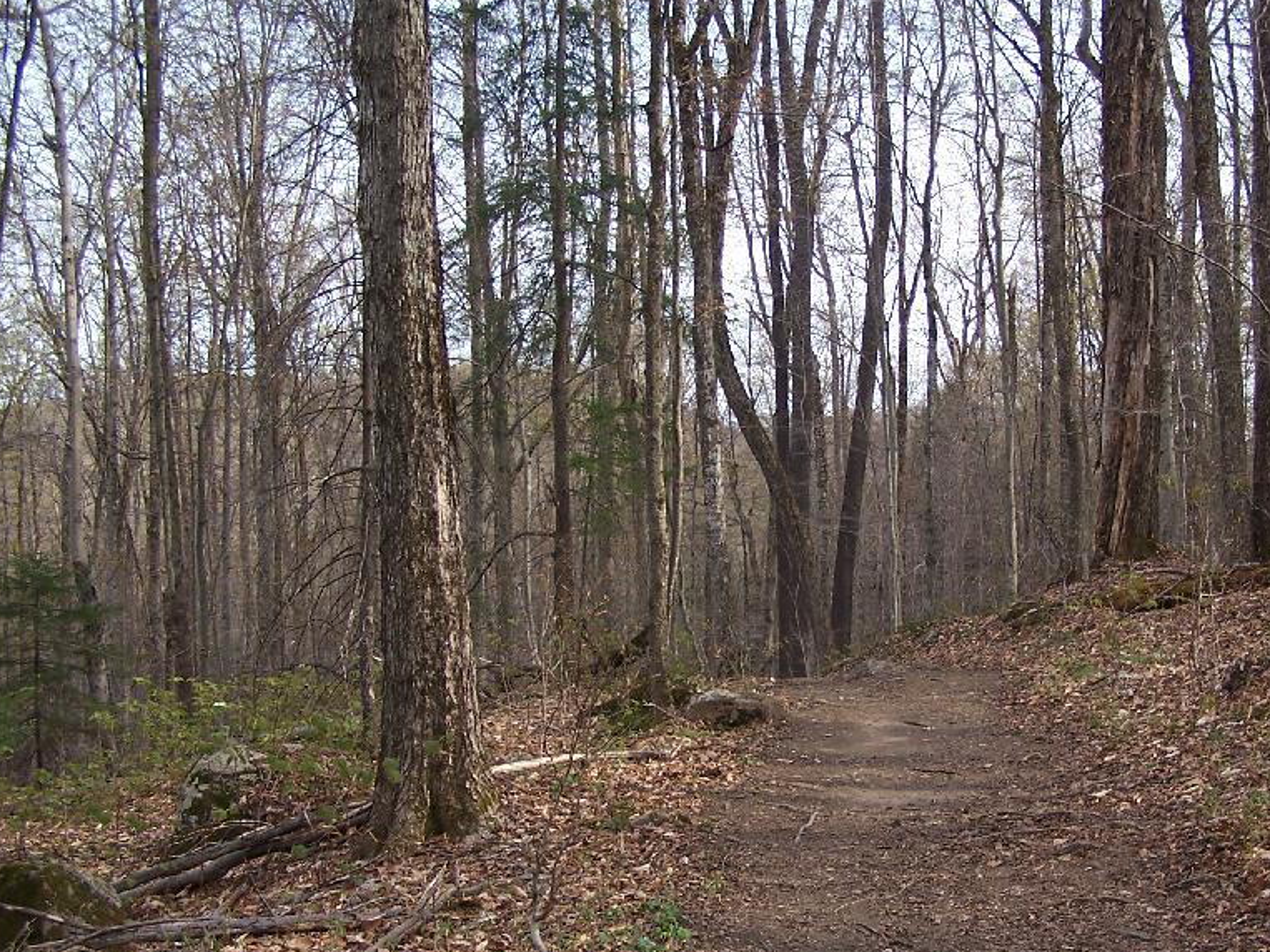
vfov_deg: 28.5
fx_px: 1871
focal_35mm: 51
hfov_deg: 37.3
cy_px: 578
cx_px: 799
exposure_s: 1/250
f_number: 2.8
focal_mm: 6.3
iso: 80
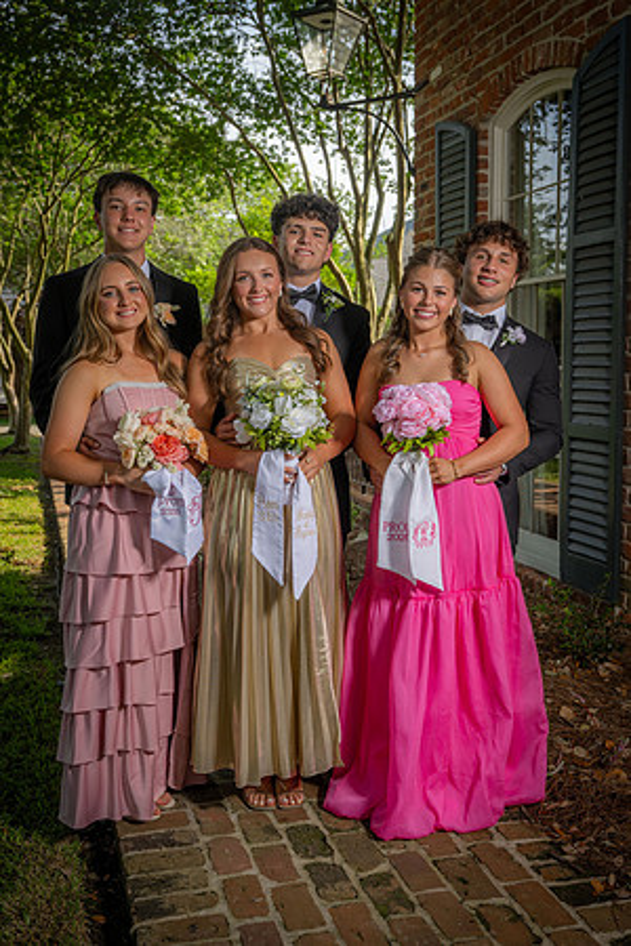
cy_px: 473
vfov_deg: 49.6
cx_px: 316
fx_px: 1025
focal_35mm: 39
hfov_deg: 34.2
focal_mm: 39
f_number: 5.6
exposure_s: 1/160
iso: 100
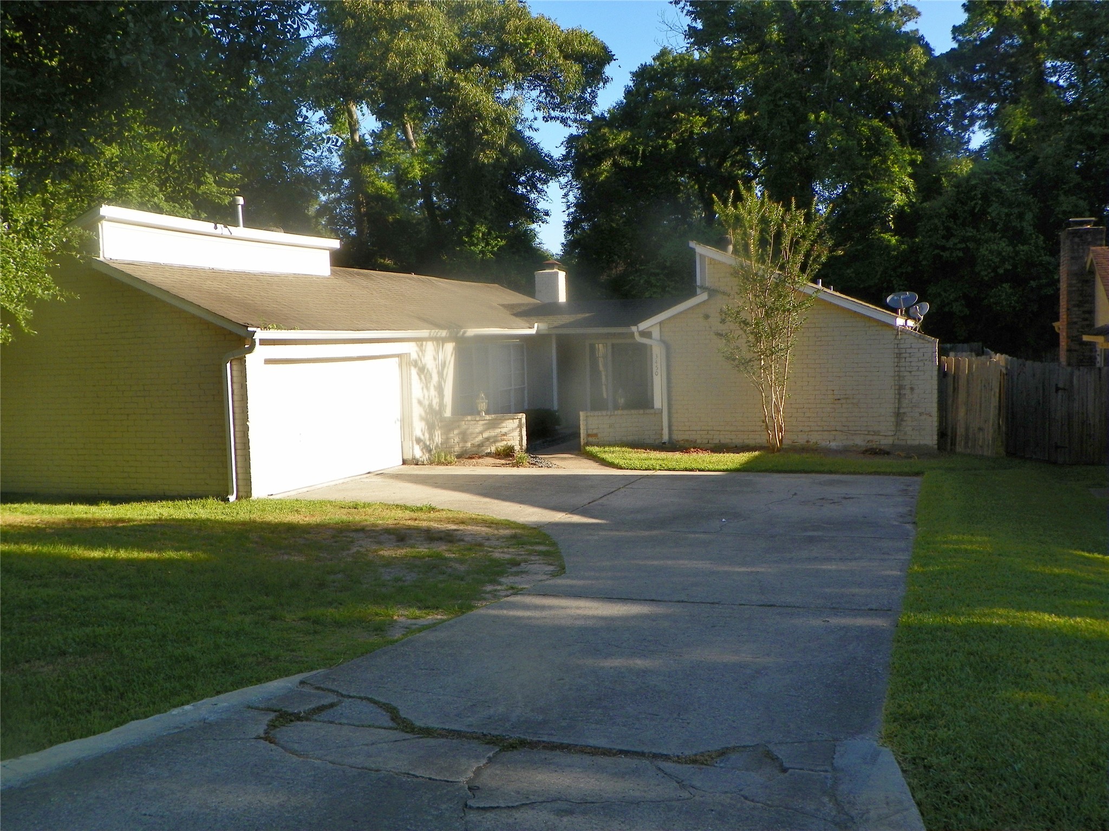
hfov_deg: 51.4
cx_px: 554
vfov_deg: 39.7
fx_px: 1153
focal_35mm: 36
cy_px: 416
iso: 64
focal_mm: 6.4
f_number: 4.5
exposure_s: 1/320
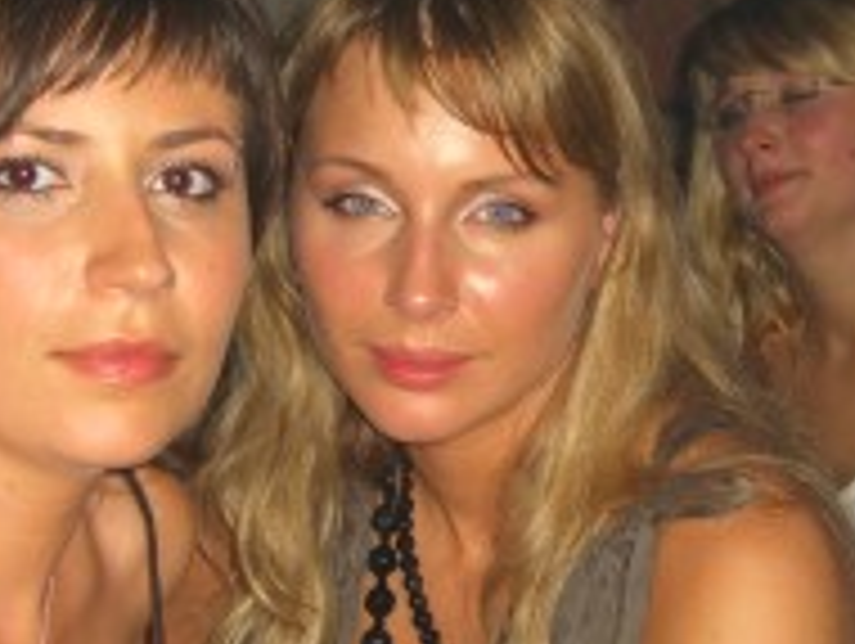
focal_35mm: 120
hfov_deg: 16.3
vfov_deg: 12.4
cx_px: 621
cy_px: 365
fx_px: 2968
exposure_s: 1/60
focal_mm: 7.9
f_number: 2.8
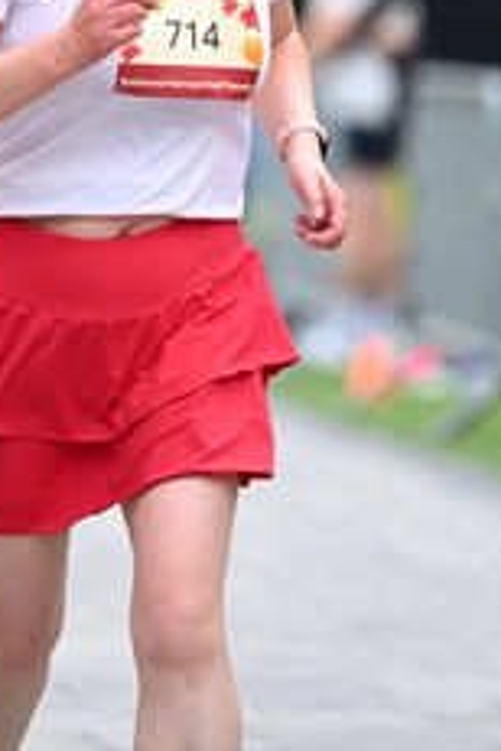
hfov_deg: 2.9
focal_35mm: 476
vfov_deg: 4.3
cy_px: 42
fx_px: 9936
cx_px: 184
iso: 640
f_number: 2.8
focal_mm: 200
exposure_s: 1/2000
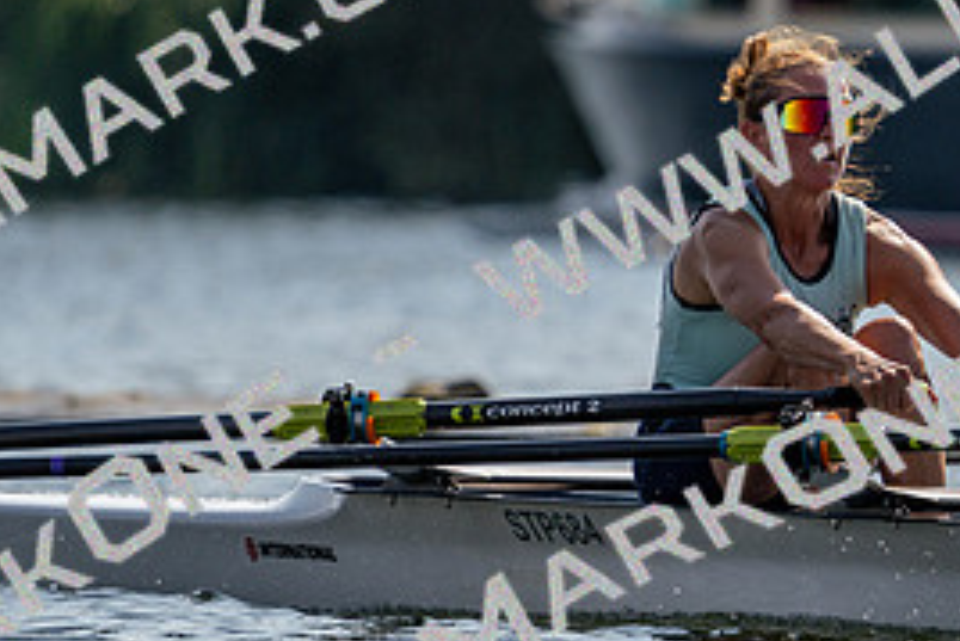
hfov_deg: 2.2
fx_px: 24866
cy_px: 331
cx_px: 917
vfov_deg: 1.5
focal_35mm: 932
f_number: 6.3
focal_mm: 430
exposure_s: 1/1600
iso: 125
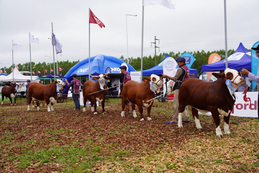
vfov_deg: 37.9
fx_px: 252
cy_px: 86
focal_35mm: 35
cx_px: 130
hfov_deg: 54.4
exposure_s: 1/160
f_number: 5
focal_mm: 35
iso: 100
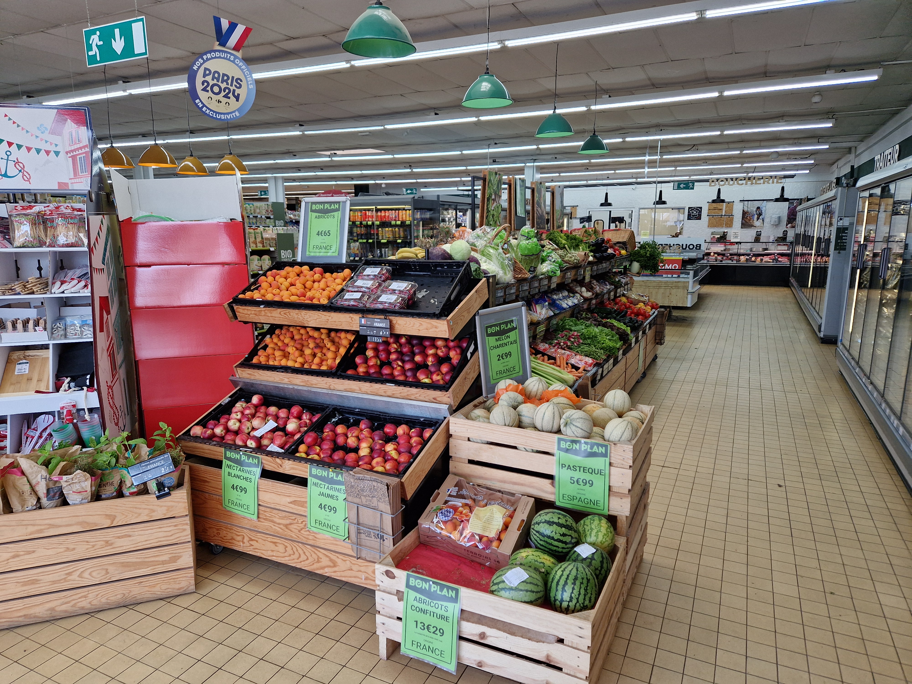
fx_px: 606
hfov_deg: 73.9
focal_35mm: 23
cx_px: 456
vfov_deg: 58.9
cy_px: 342
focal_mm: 5.4
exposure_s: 1/180
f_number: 1.8
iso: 64
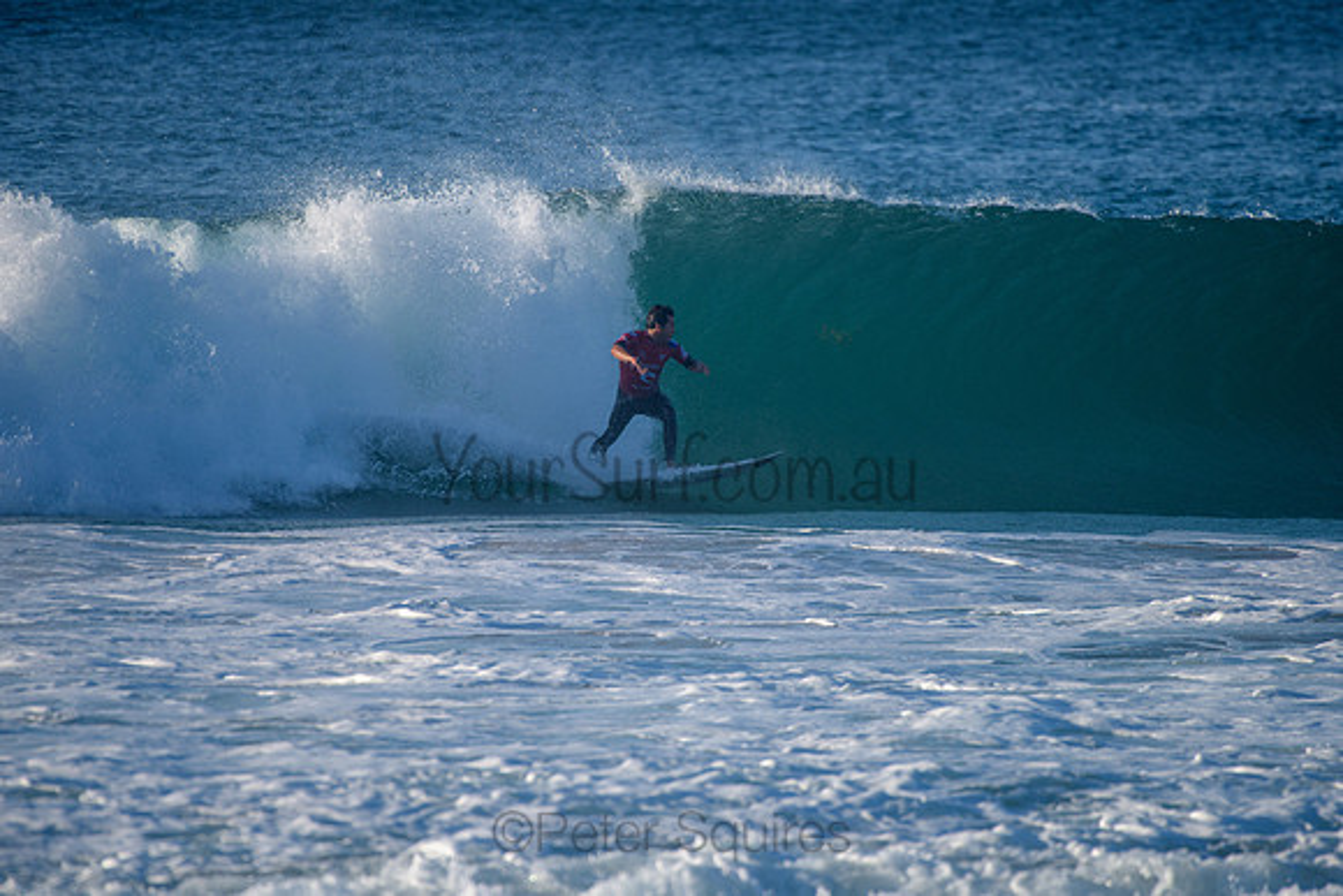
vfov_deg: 2.5
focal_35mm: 540
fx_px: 20137
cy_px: 427
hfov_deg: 3.8
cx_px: 673
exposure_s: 1/2000
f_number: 5.6
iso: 320
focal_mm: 500
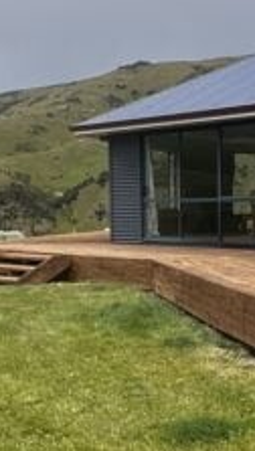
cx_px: 225
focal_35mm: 70
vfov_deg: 30.1
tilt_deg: -3.7
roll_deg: +0.8
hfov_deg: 17.1
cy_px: 249
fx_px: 839
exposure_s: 1/1125
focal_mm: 2.22
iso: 40
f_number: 2.2
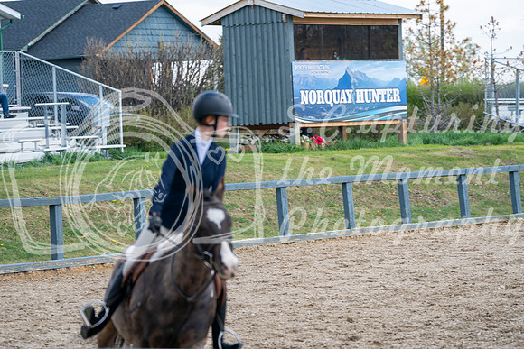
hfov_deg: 11.0
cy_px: 174
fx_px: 2722
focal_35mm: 187
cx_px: 262
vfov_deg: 7.3
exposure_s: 1/200
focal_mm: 187
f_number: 5.6
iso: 125
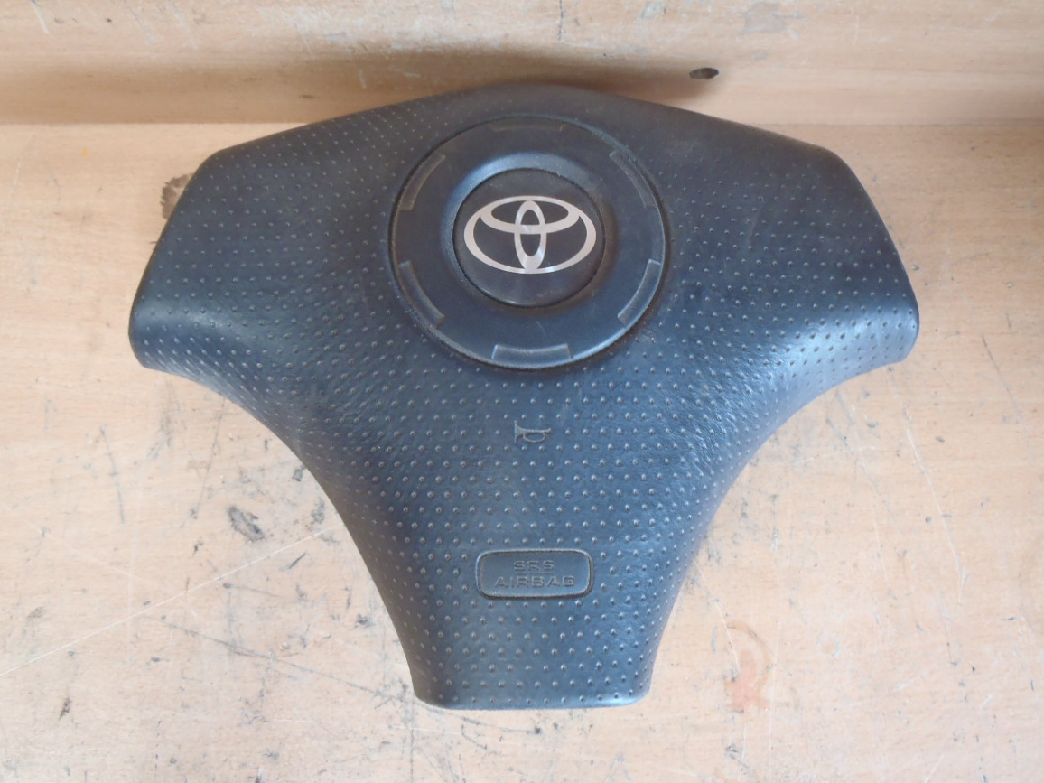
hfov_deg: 58.4
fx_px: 935
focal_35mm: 31
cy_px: 389
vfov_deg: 45.4
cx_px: 518
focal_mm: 5
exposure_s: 1/13
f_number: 3.9
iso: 200
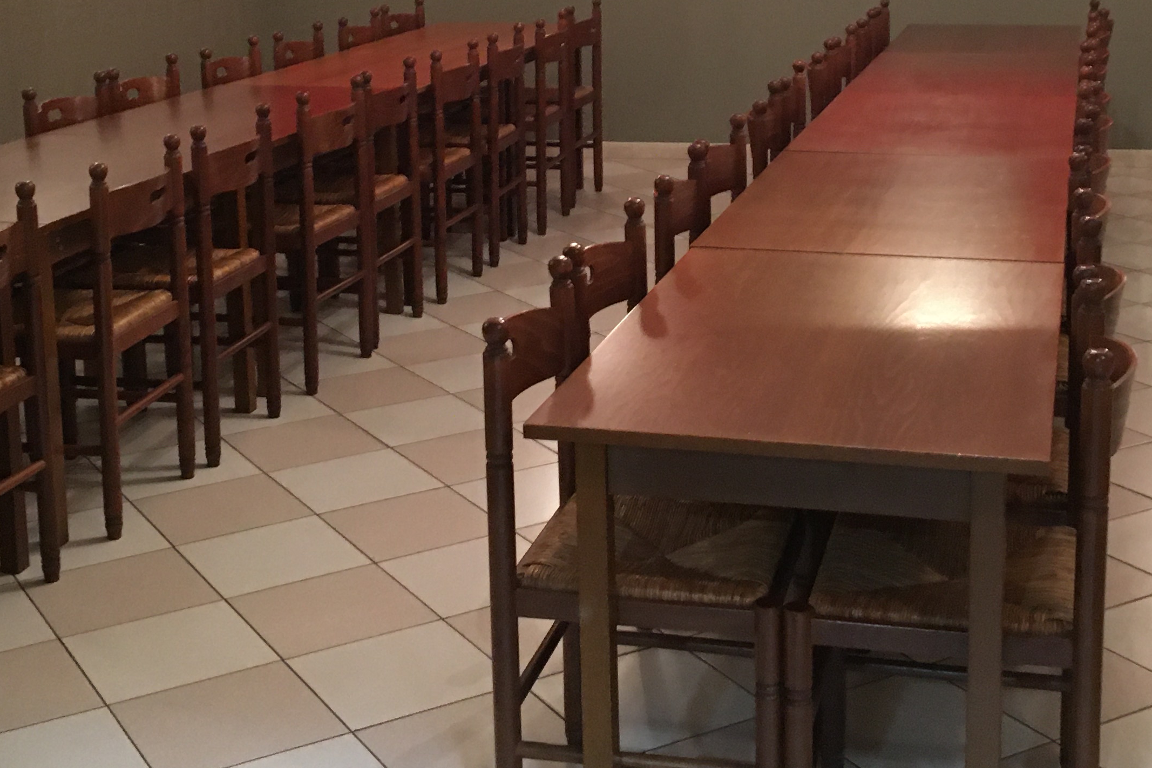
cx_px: 602
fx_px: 1824
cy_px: 162
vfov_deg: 23.4
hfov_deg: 35.1
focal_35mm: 57
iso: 400
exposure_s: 1/17
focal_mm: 4.15
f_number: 2.2
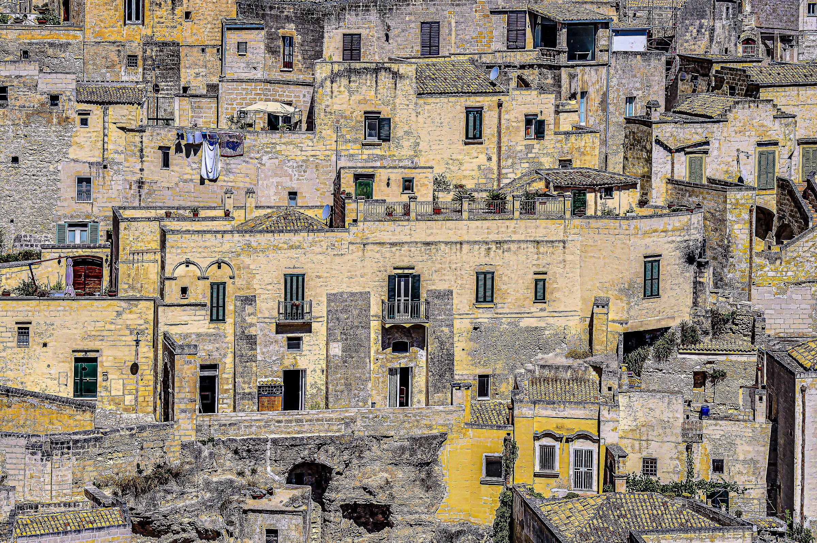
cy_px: 272
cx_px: 408
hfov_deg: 18.6
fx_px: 2495
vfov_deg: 12.4
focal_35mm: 110
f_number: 10
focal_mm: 110
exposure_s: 1/500
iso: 200
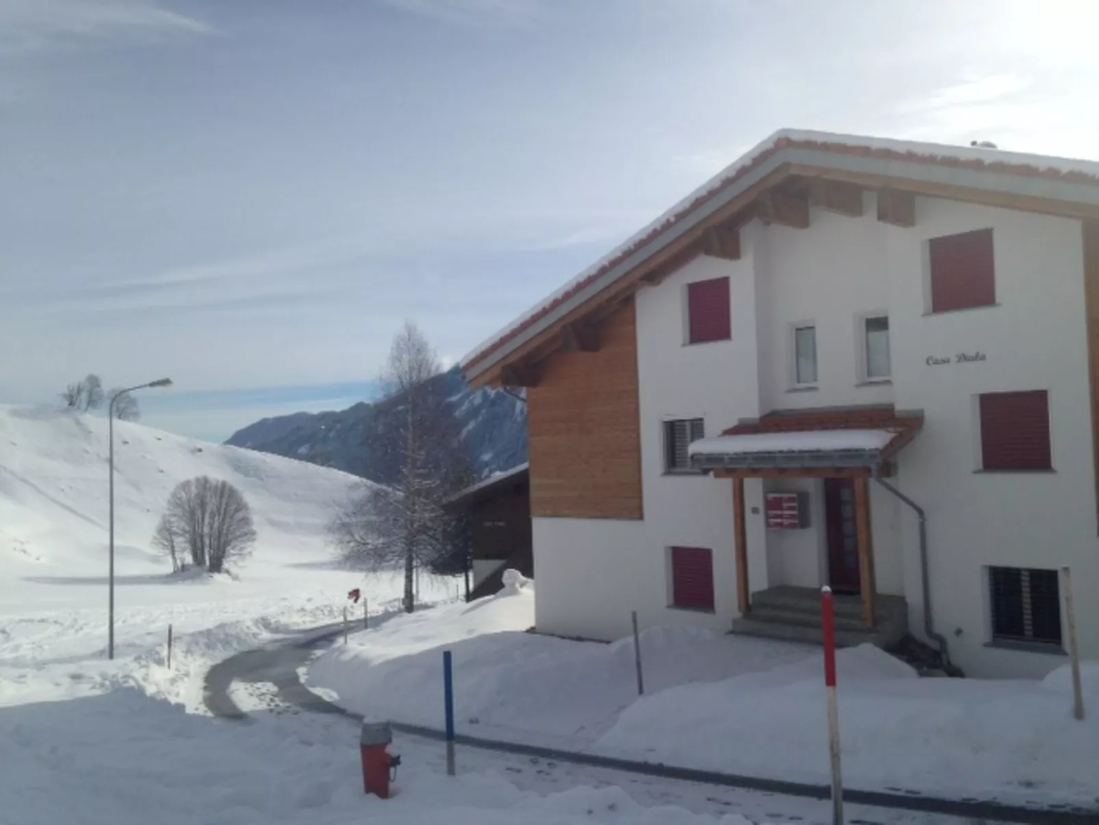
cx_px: 550
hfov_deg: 55.3
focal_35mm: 33
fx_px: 1048
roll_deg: +1.3
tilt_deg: +1.3
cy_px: 412
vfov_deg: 43.0
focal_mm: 4.12
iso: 50
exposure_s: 1/4184
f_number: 2.4
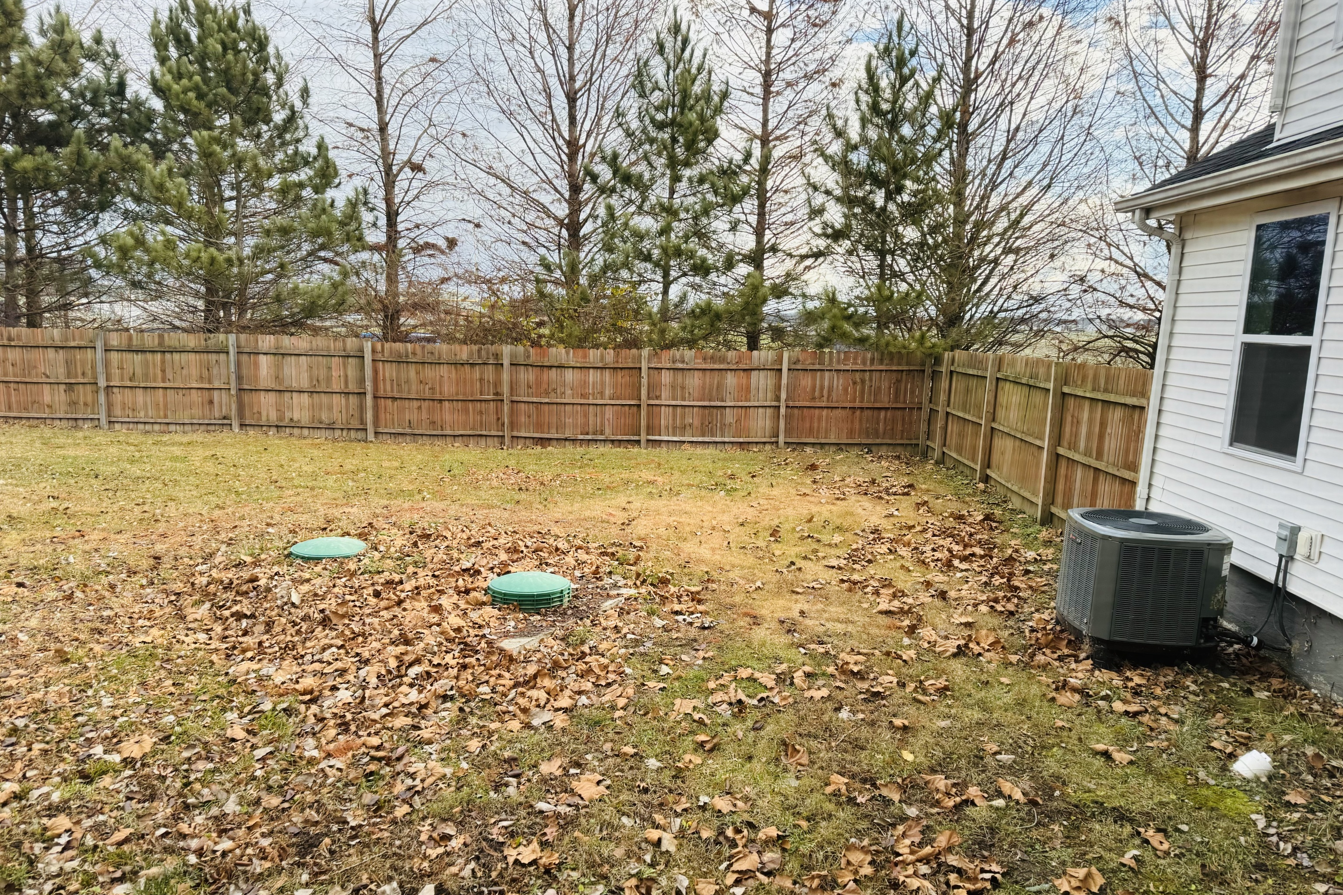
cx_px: 672
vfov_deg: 51.2
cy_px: 493
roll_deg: -1.2
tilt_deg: -11.5
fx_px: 933
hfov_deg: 71.5
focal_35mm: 25
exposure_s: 1/503
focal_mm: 6.86
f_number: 1.78
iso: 80
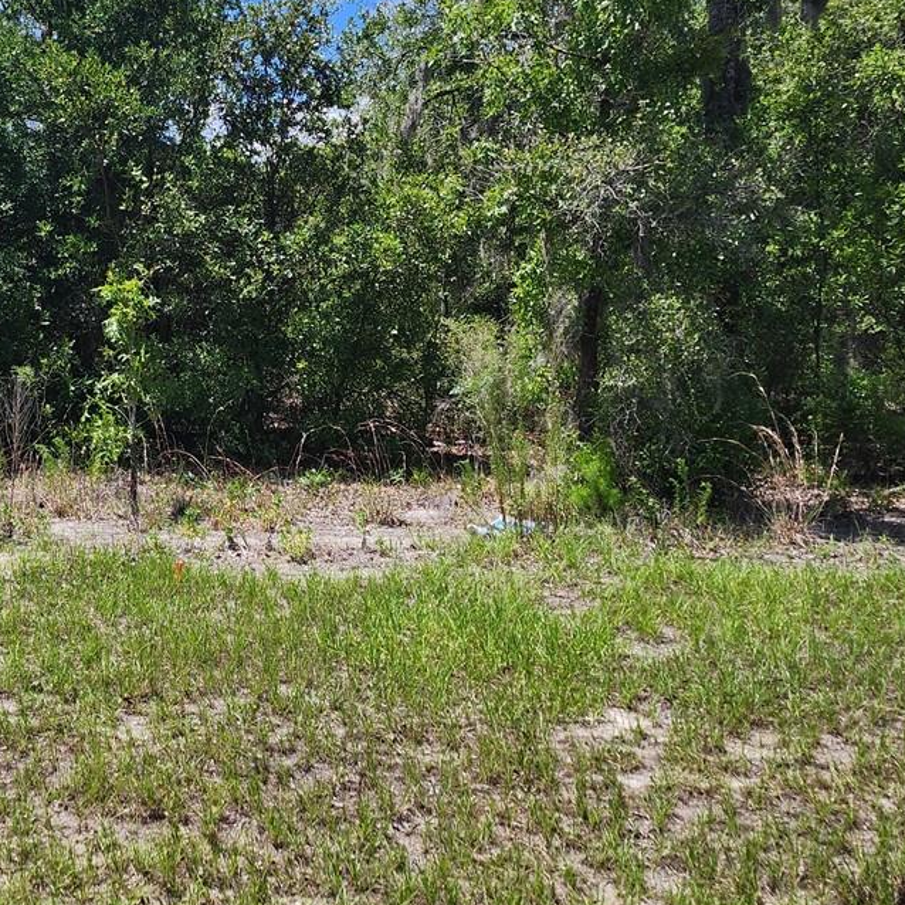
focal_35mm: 51
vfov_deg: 33.3
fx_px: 1509
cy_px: 365
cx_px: 194
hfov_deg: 32.6
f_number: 1.8
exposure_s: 1/890
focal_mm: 6.4
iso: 12
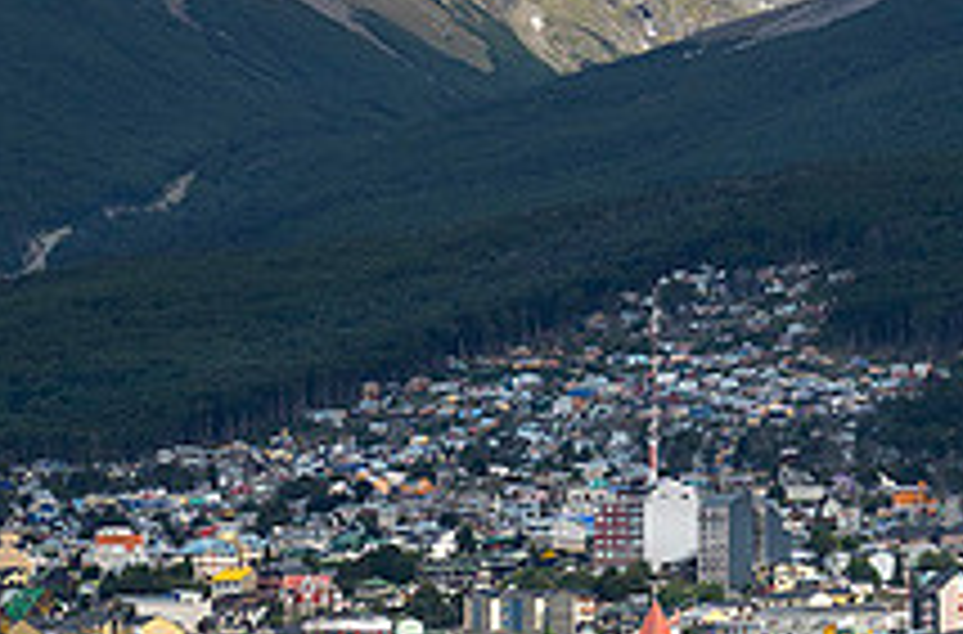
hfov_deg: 7.1
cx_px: 1152
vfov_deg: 4.7
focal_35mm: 290
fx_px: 7729
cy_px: 137
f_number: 4
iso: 100
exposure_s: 1/1000
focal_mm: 39.42
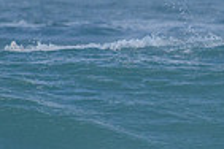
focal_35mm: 2520
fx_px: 15679
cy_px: 63
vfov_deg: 0.5
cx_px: 464
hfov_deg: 0.8
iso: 450
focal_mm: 500
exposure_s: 1/2000
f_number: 5.6
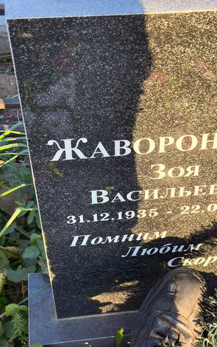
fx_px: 672
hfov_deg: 18.2
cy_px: 173
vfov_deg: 29.0
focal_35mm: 71
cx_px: 177
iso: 50
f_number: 1.7
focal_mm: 4.71
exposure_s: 1/215
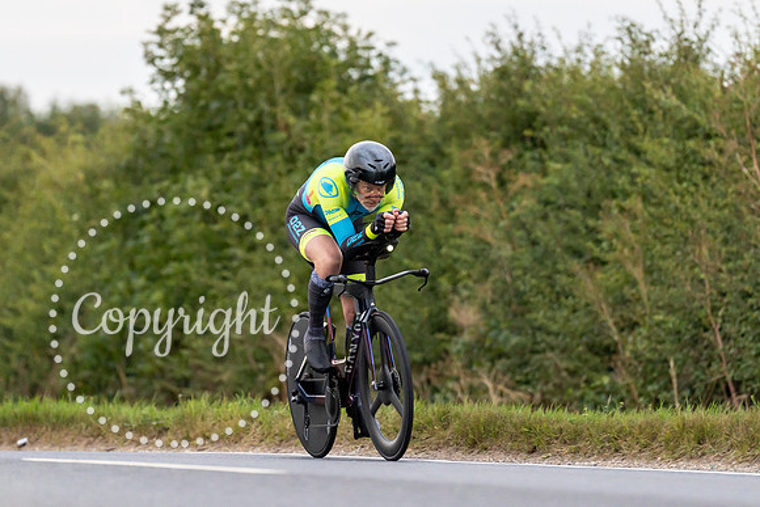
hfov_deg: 7.4
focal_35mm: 278
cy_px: 212
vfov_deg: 4.9
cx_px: 361
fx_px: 5877
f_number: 3.2
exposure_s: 1/800
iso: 1600
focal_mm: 197
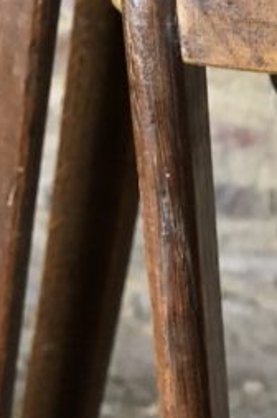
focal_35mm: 118
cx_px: 307
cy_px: -350
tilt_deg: -30.5
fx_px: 1366
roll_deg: +2.5
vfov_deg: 15.0
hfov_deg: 11.4
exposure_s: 1/17
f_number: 1.8
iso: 50
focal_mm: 4
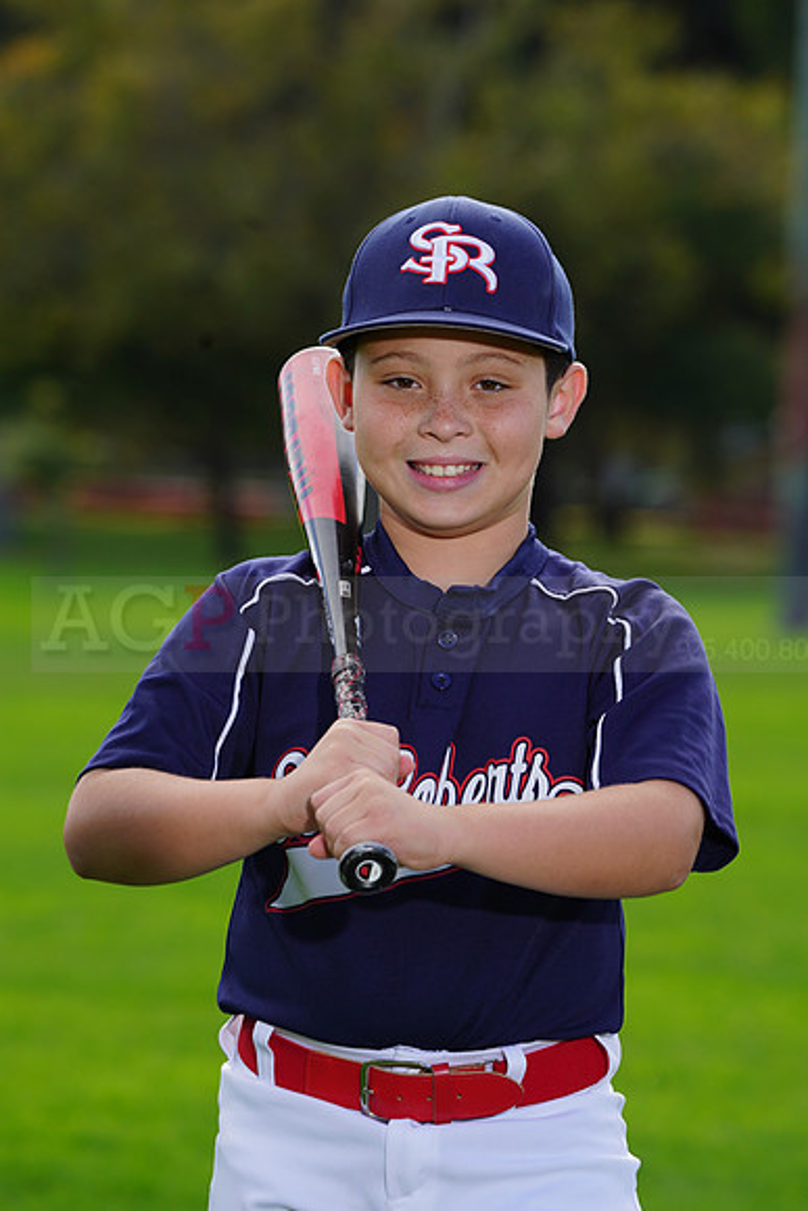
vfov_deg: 8.2
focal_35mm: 250
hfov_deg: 5.5
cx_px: 404
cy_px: 606
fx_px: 8411
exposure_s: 1/250
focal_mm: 250
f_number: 8
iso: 200
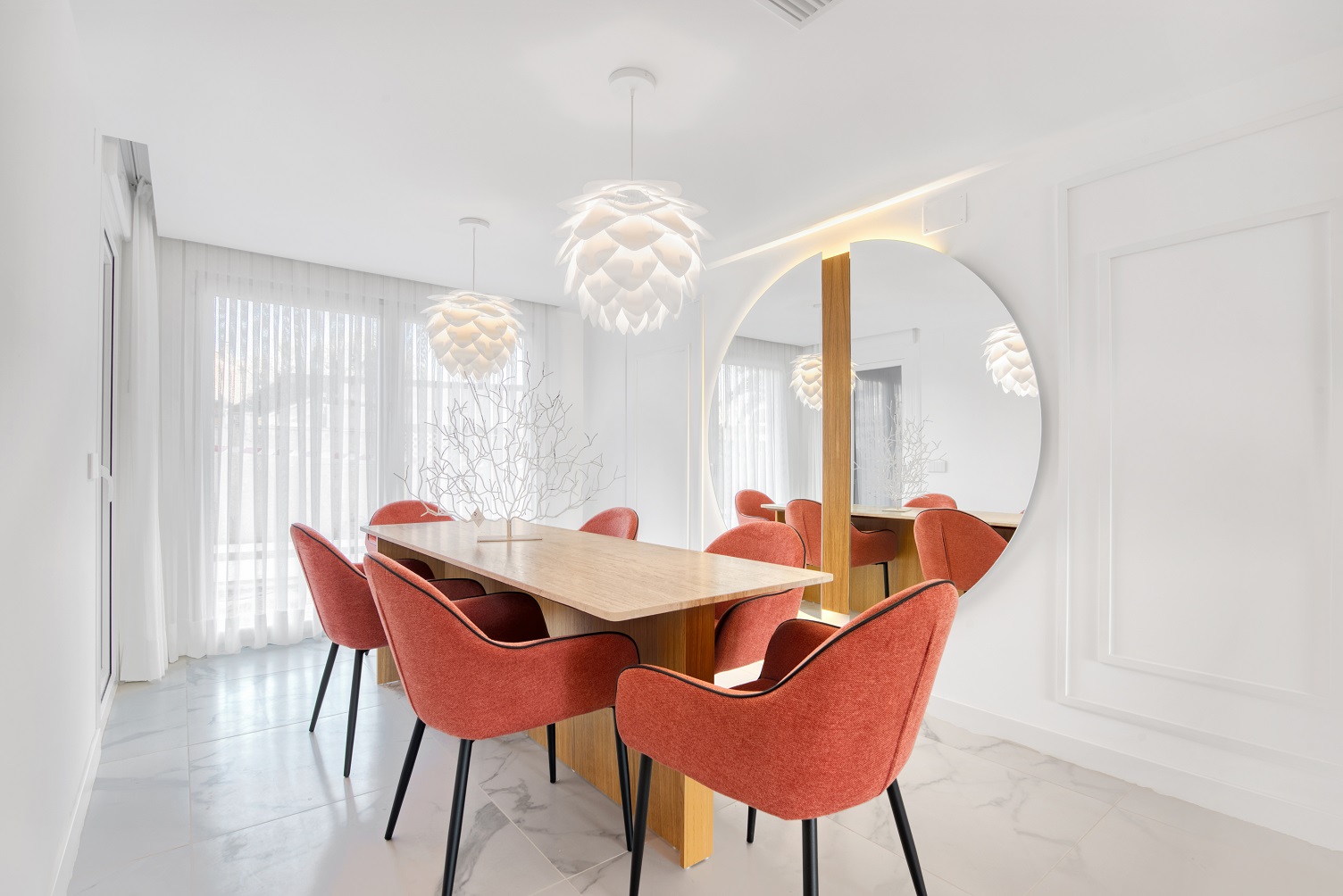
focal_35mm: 16
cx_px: 672
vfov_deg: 73.8
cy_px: 448
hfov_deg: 96.7
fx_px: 597
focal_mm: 16
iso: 100
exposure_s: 1/15
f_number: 10
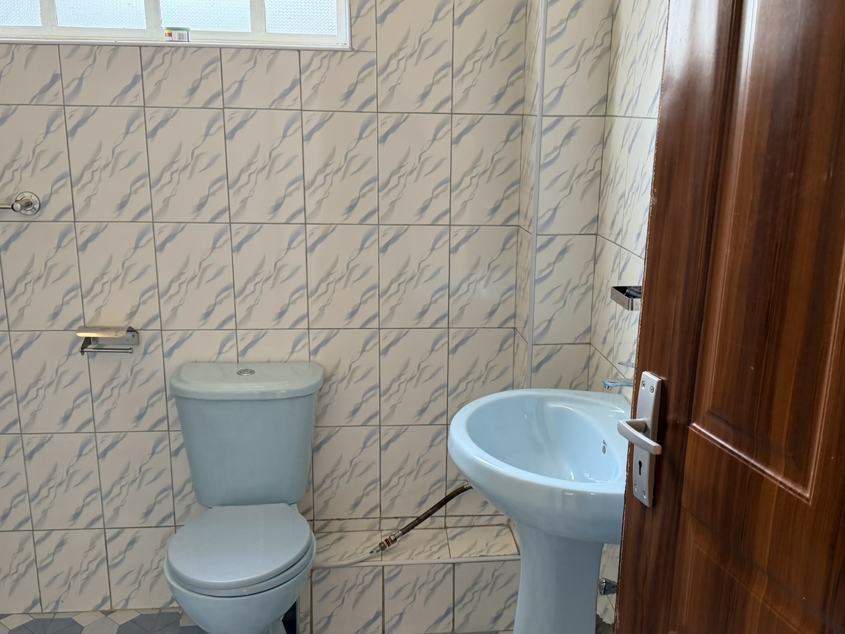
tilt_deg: -15.1
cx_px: 443
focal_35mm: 35
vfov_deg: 40.7
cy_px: 331
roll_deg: -0.7
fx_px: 854
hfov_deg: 52.6
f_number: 1.78
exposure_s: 1/149
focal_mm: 6.76
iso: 200
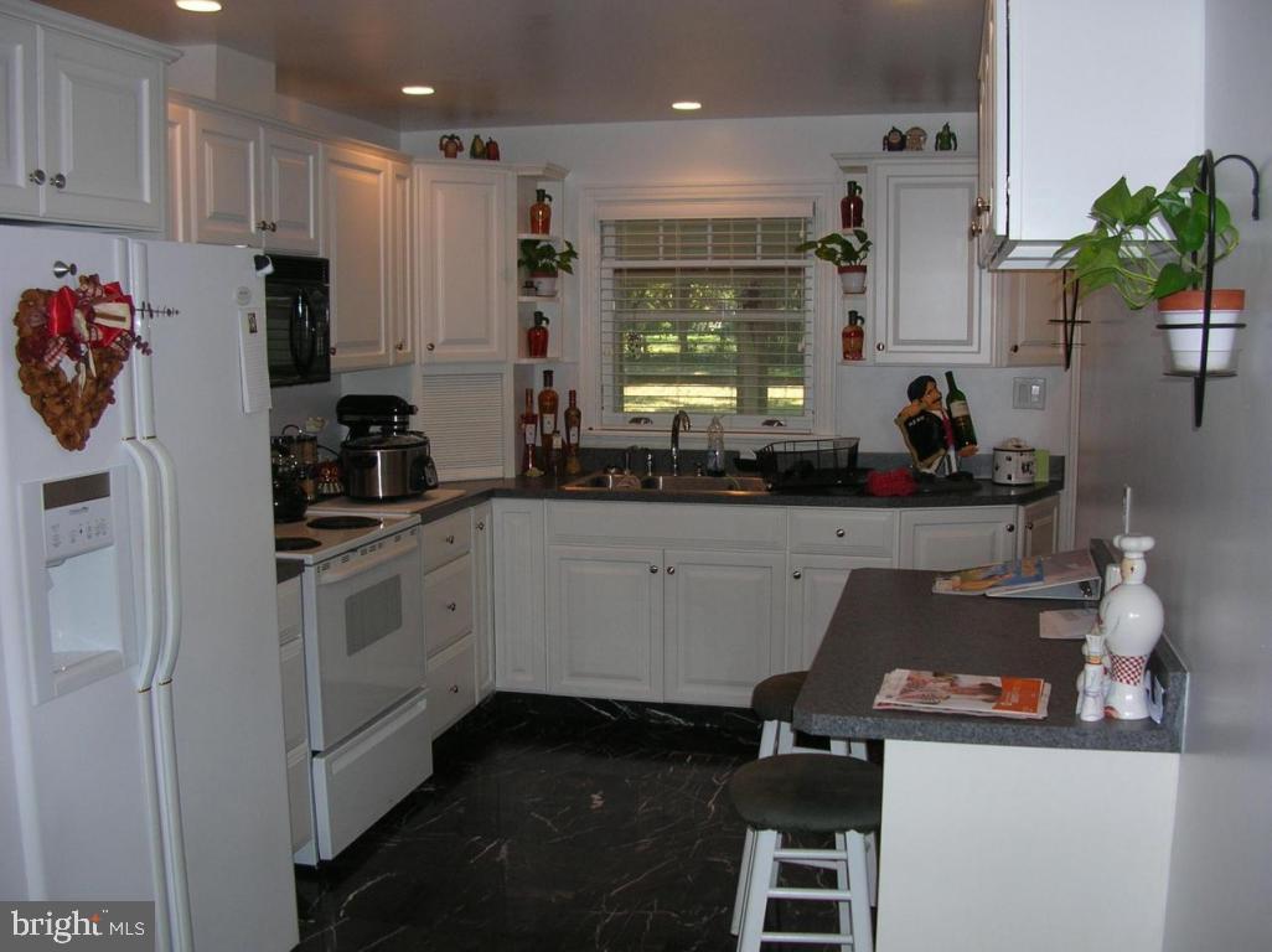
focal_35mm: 35
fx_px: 1285
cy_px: 476
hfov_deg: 52.7
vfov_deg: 40.7
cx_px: 636
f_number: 2.8
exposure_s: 1/60.1
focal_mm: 5.8
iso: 58
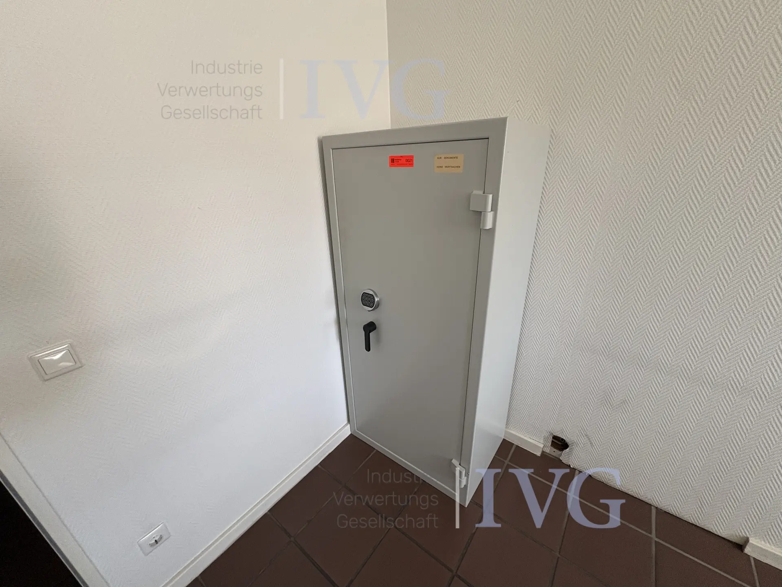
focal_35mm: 14
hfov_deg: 102.1
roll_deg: +2.9
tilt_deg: -22.6
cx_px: 391
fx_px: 316
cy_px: 294
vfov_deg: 85.7
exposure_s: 1/99
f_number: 2.2
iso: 200
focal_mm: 2.22
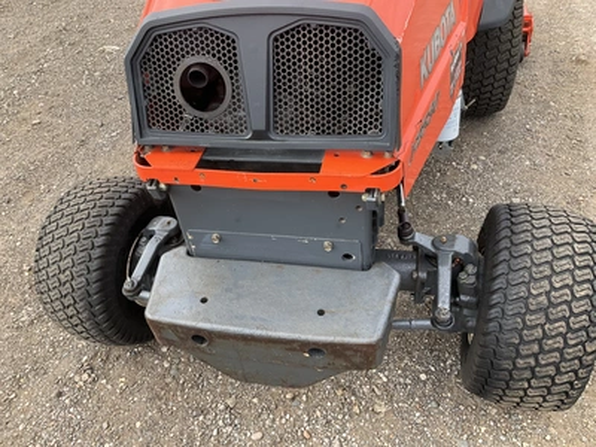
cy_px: 224
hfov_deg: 61.7
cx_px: 298
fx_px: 499
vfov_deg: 48.2
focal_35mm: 29
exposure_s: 1/320
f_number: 1.8
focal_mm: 3
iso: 25
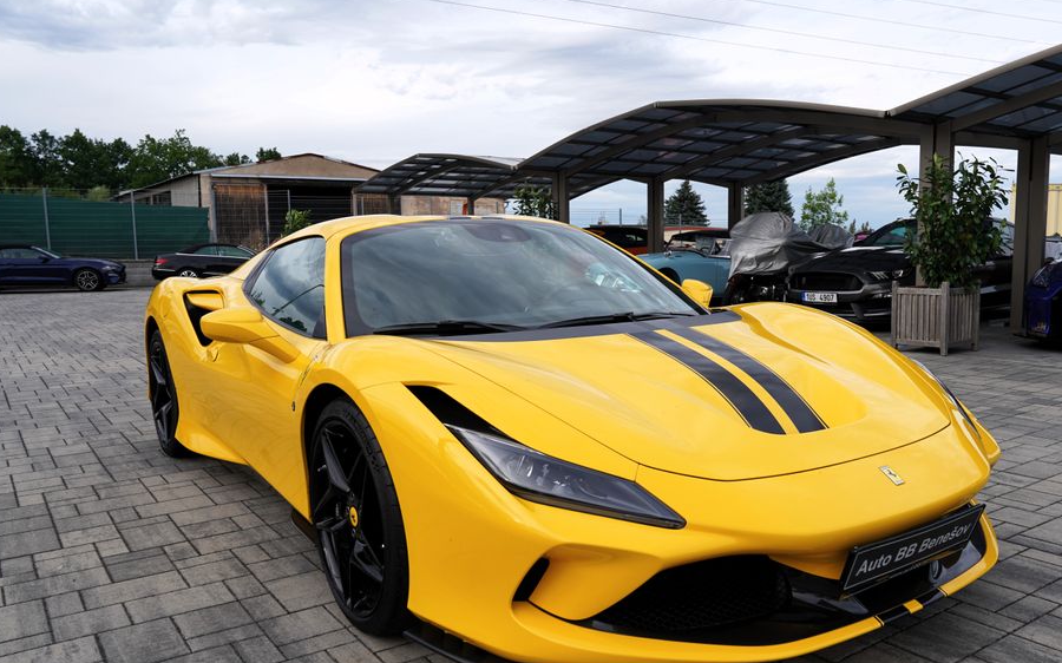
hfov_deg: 64.5
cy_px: 378
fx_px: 839
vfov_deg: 43.0
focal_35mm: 29
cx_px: 590
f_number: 6.3
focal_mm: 25
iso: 100
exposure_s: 1/160
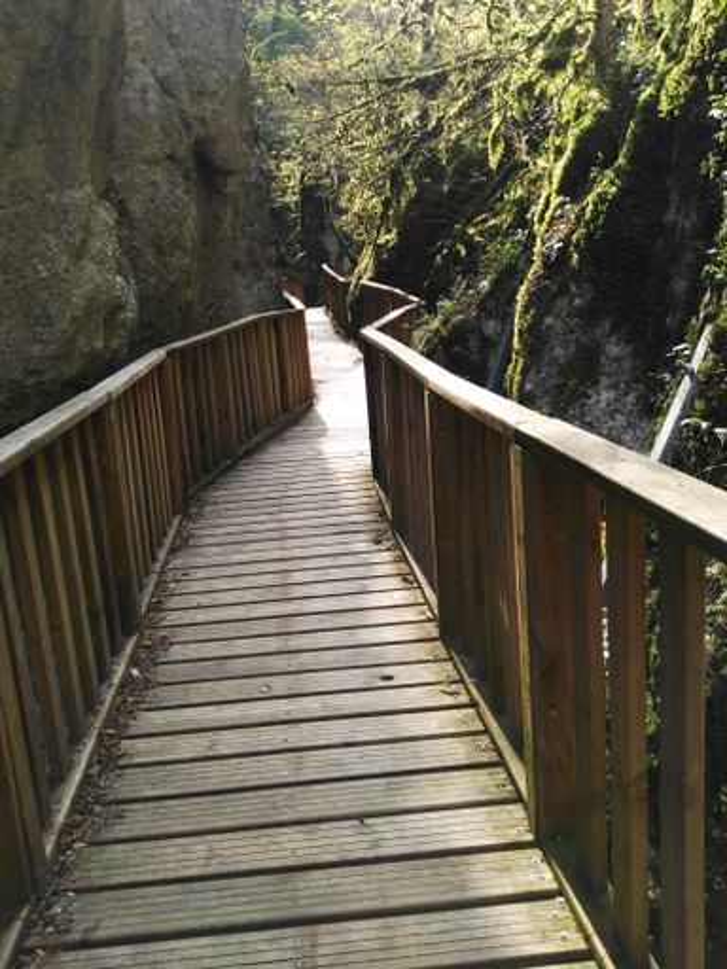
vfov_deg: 63.4
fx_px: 784
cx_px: 364
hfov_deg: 49.7
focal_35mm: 28
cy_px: 484
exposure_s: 1/183
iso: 64
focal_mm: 2.96
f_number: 2
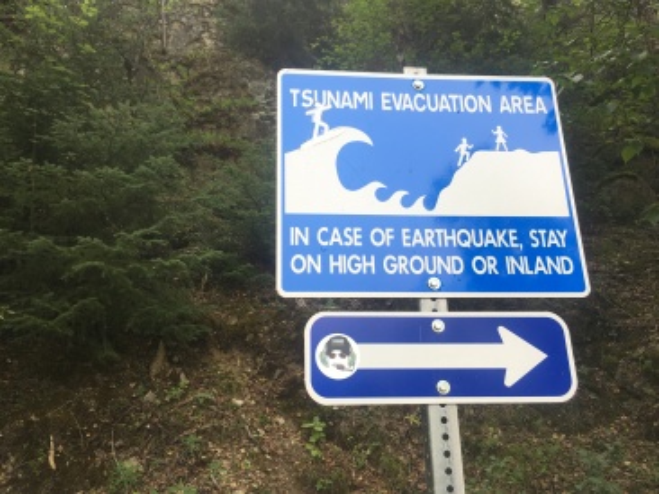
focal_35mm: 29
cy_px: 247
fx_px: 552
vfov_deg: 48.2
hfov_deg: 61.7
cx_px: 330
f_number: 2.2
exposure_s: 1/188
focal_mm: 4.15
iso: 25
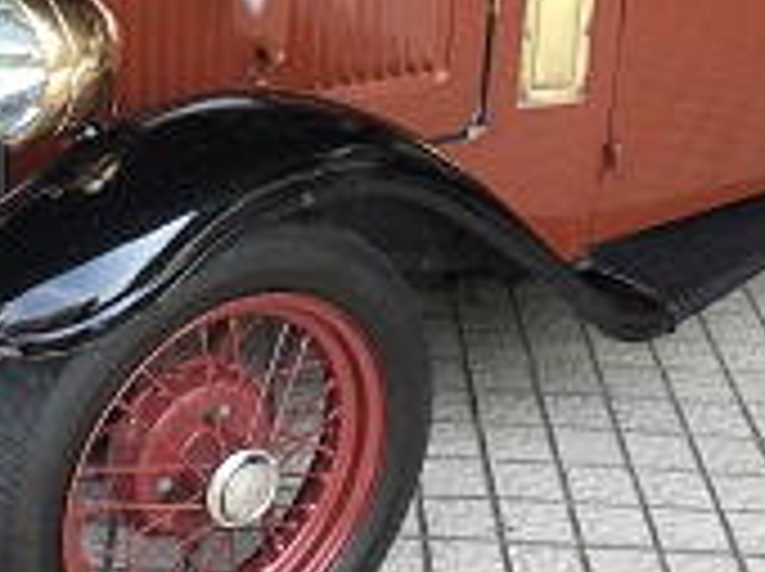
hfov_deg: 23.7
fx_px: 1810
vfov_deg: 17.7
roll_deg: -2.0
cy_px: 54
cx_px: 243
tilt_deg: -18.3
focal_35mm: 82
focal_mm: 4.15
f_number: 2.2
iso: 25
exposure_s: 1/112
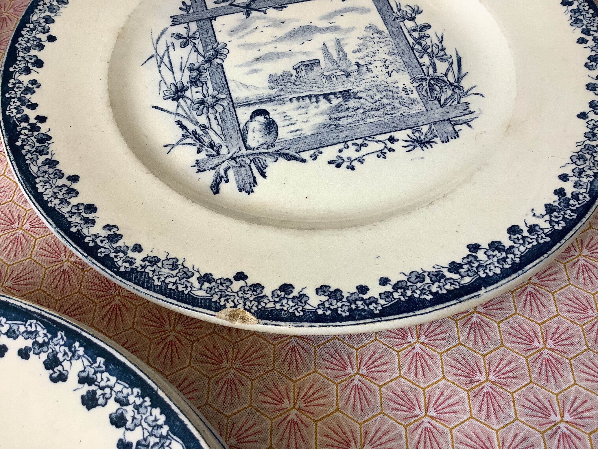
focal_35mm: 31
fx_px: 536
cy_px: 224
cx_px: 299
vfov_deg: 45.4
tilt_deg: -55.8
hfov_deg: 58.4
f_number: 2.4
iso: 50
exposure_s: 1/120
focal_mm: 3.3
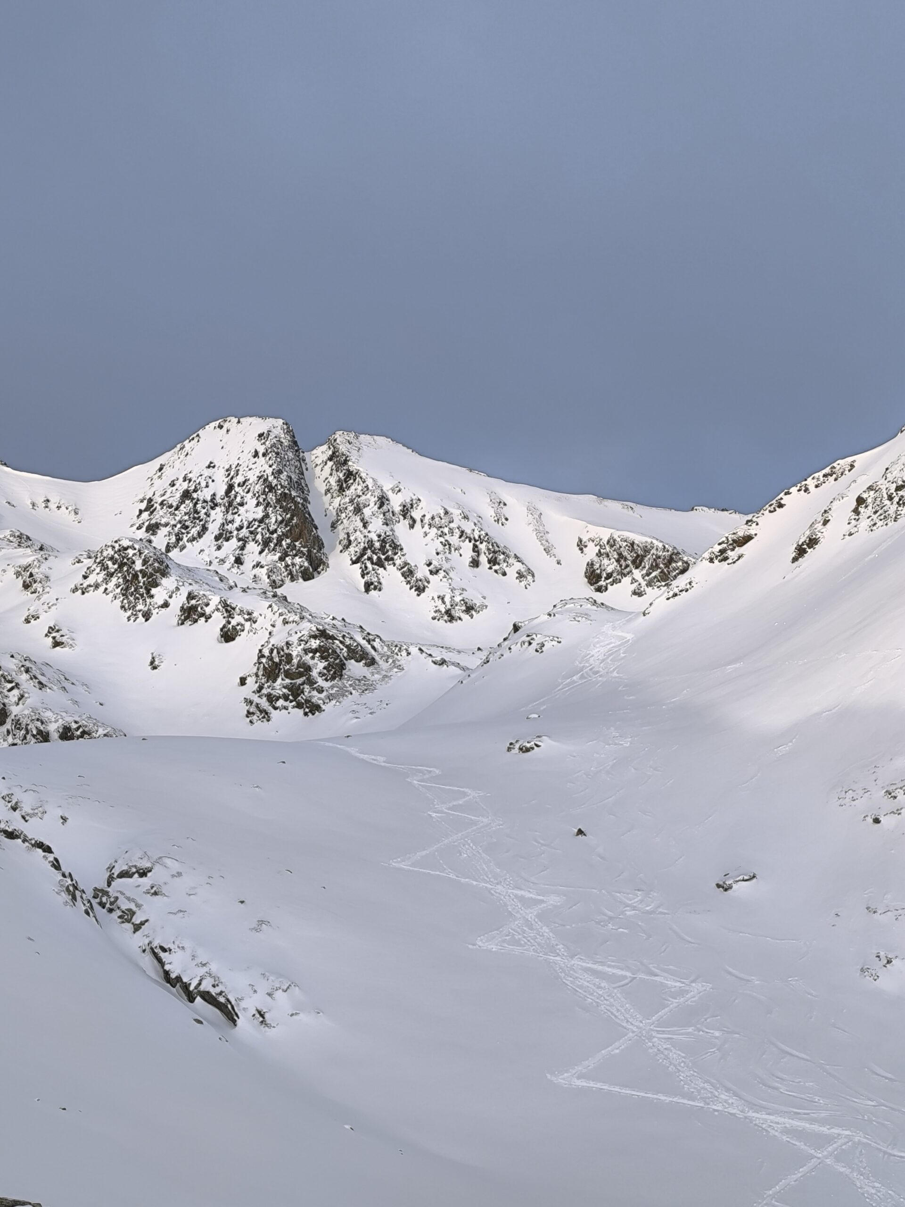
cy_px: 604
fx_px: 2092
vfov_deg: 32.2
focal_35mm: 60
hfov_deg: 24.4
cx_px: 452
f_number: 1.65
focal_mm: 6.14
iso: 50
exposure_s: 1/252
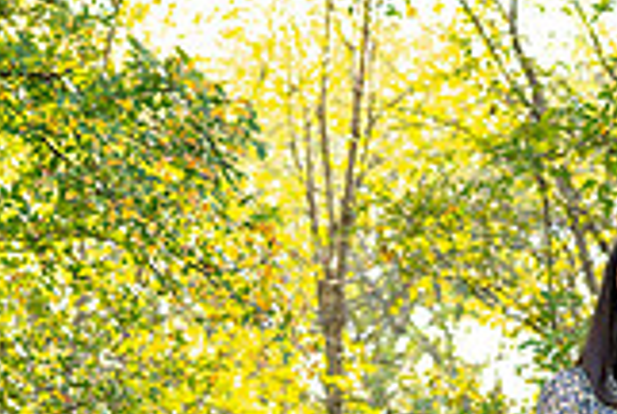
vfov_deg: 10.5
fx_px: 2163
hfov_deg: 16.1
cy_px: 673
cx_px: 521
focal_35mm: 126
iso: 160
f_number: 2.8
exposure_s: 1/160
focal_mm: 35
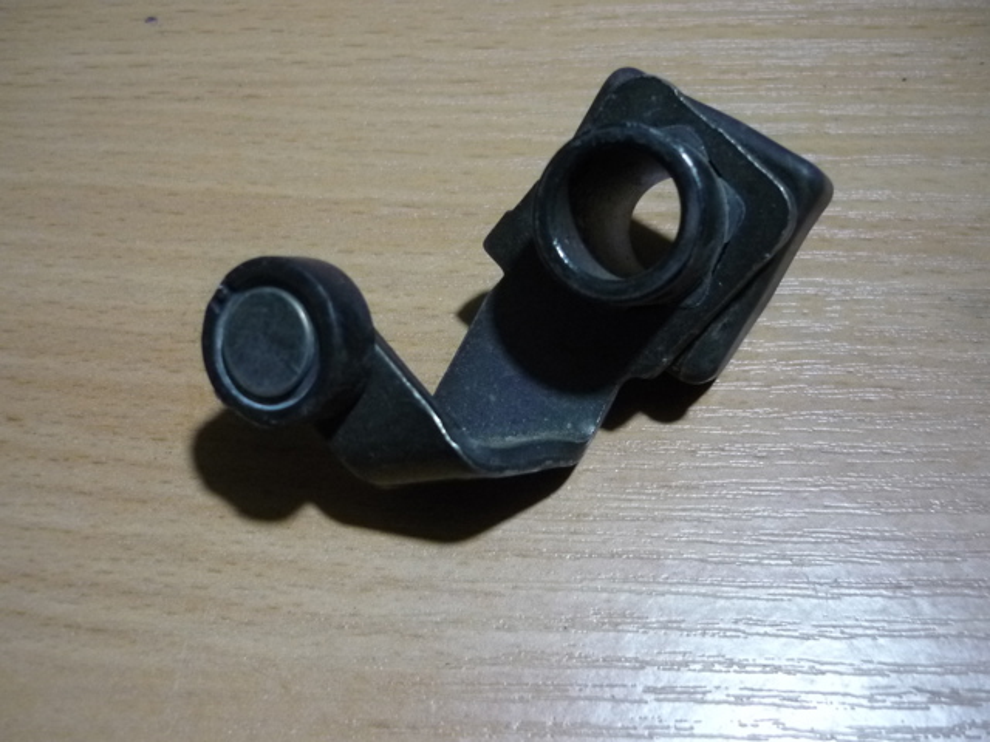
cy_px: 371
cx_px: 495
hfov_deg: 55.4
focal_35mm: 33
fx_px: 944
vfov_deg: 42.9
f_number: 2.8
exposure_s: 1/30
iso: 320
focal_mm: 5.5
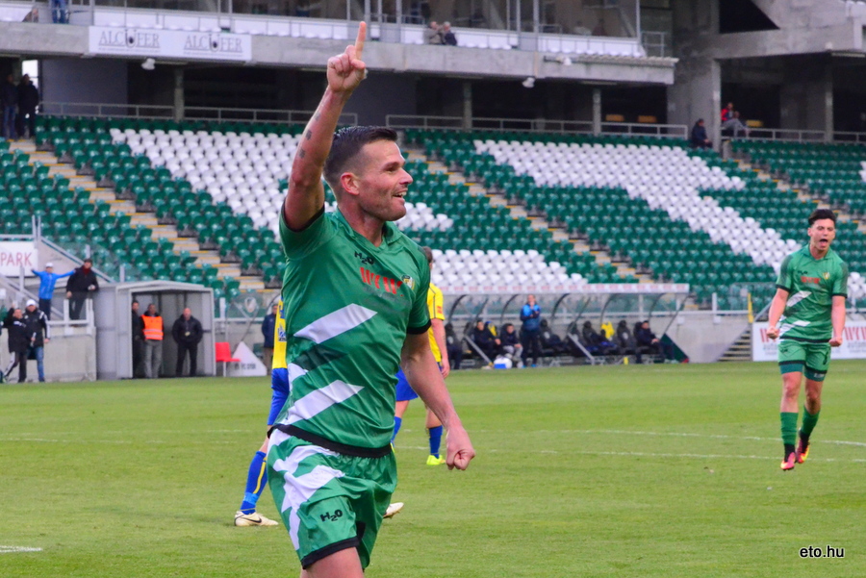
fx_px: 2527
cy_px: 289
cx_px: 433
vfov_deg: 13.1
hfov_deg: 19.4
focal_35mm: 105
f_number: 5.6
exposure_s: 1/640
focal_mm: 70
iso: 3200
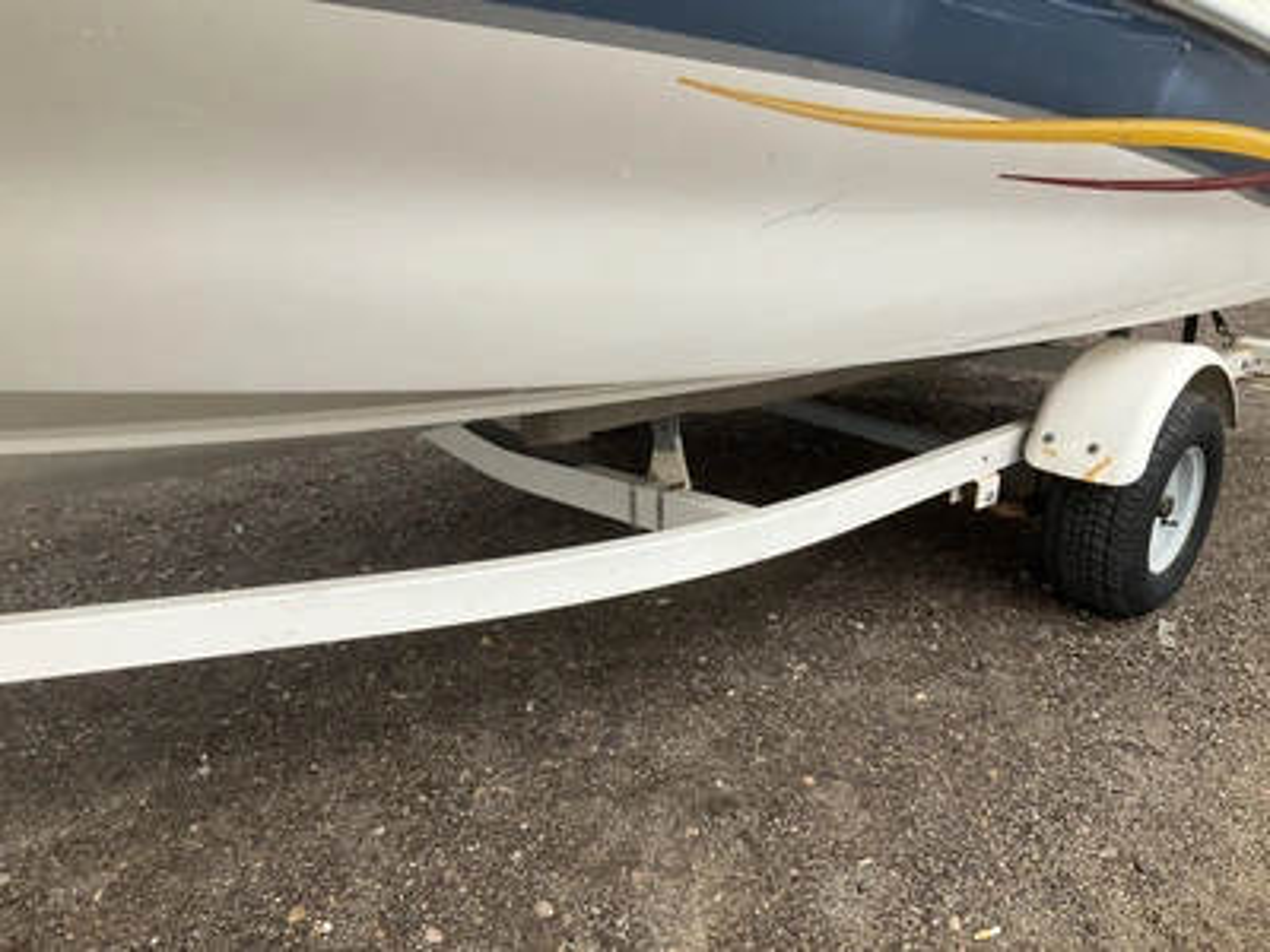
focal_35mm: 29
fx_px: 1064
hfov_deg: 61.7
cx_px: 635
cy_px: 476
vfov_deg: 48.2
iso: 25
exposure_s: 1/1076
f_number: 1.8
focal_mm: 3
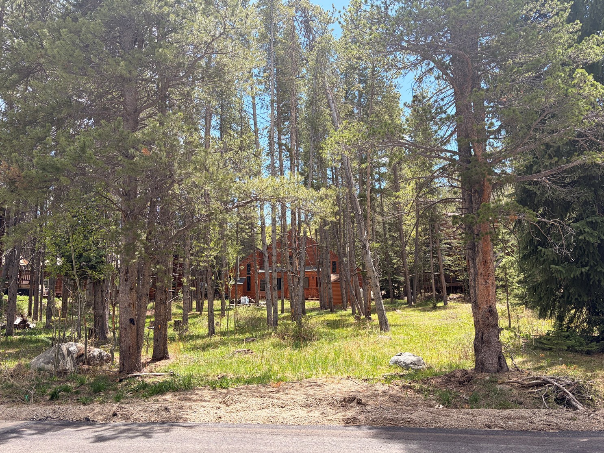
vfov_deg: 49.7
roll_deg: +0.6
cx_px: 312
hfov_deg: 63.4
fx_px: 488
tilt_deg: +7.8
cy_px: 237
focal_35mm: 28
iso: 50
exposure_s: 1/1001
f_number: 1.6
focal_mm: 5.96
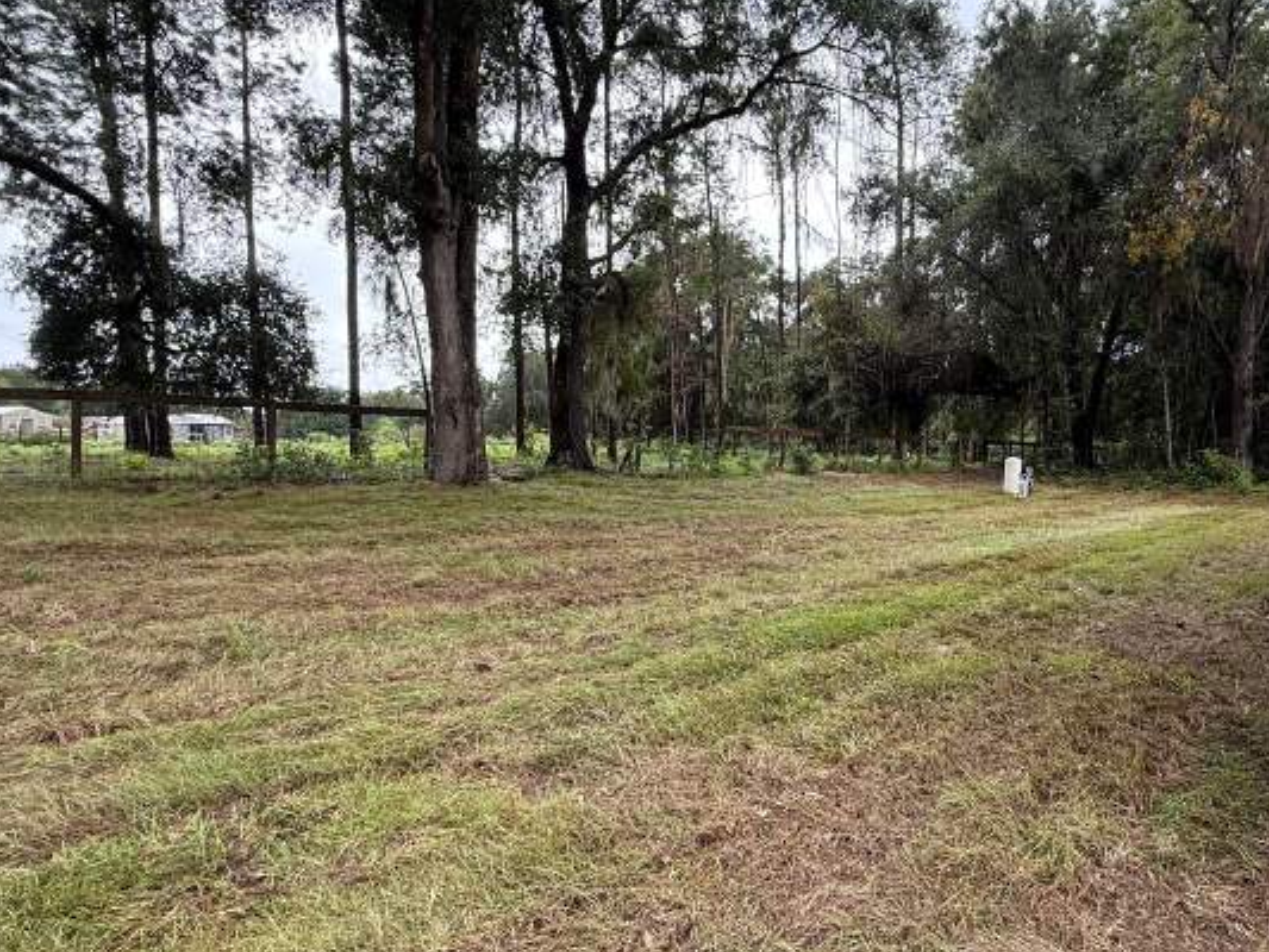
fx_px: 770
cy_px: 495
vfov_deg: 63.4
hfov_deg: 78.3
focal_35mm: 21
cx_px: 748
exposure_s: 1/195
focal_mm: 2.22
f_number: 2.2
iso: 64
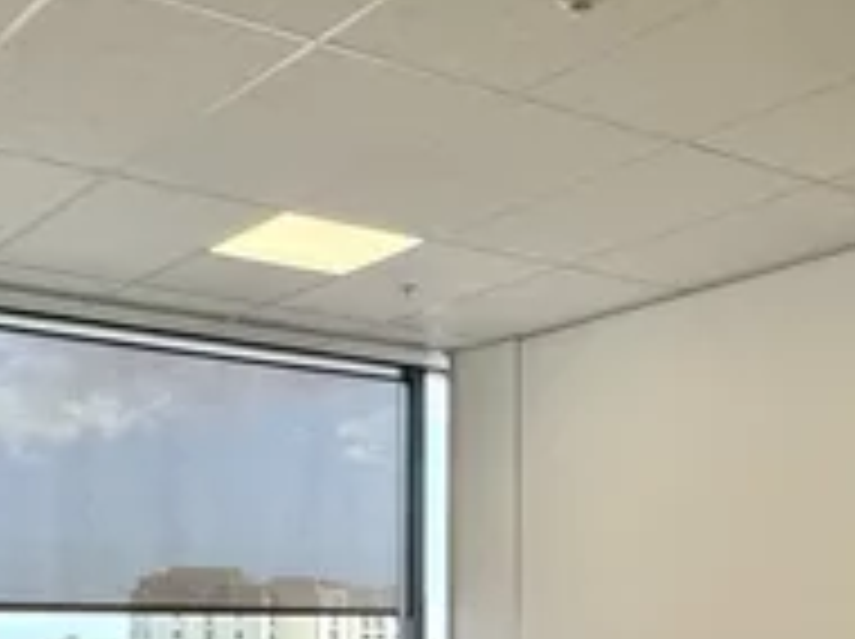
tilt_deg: -1.1
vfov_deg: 23.8
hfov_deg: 32.7
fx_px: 1455
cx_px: 441
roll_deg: -0.3
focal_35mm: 59
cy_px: 621
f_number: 2.2
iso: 50
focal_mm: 2.22
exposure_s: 1/100
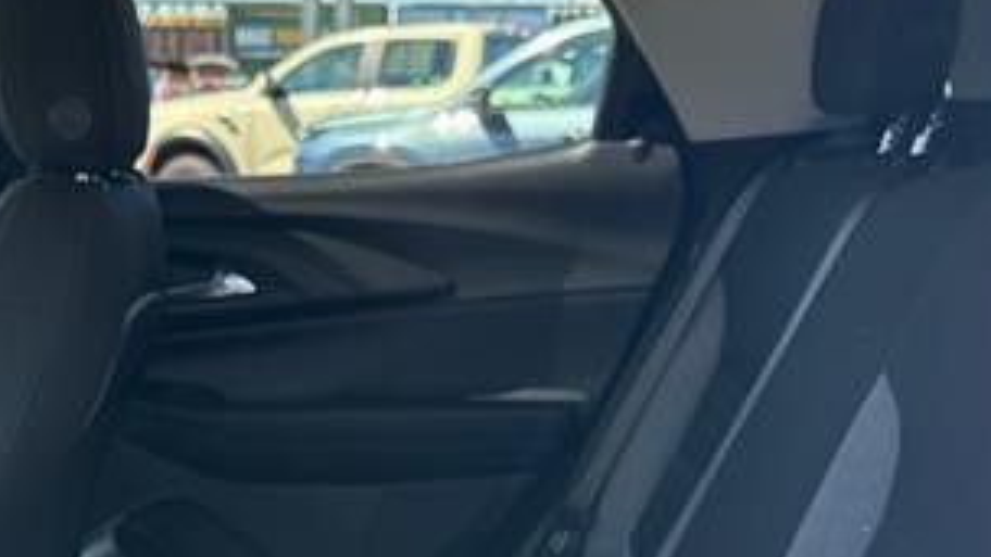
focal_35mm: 55
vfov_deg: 20.6
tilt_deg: -19.9
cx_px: 303
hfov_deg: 37.3
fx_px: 1445
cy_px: 635
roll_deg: -0.9
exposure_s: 1/121
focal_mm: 6.76
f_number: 1.78
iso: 50
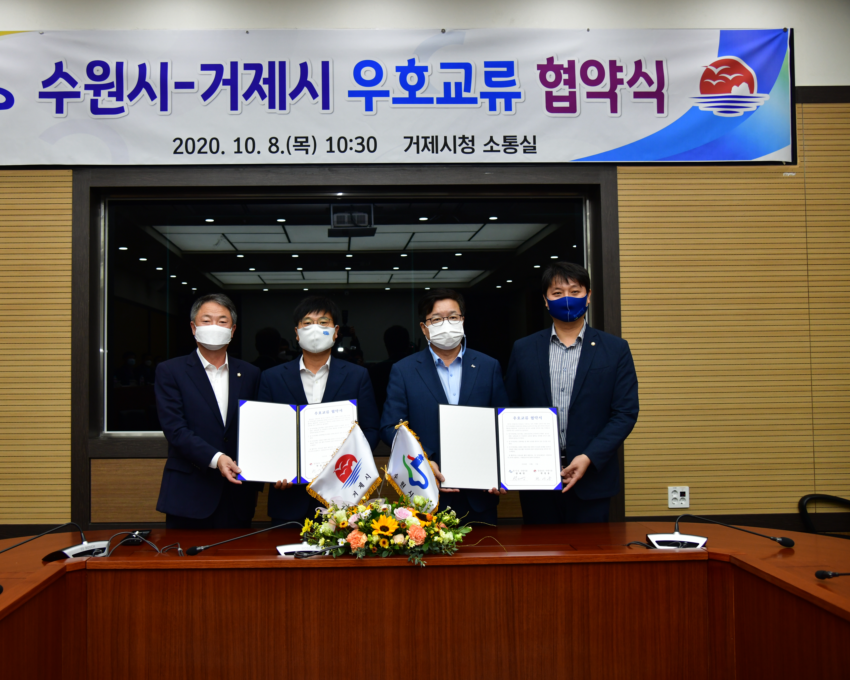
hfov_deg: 52.6
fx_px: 855
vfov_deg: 43.4
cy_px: 339
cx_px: 355
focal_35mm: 34
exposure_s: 1/250
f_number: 4
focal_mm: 30
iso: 900
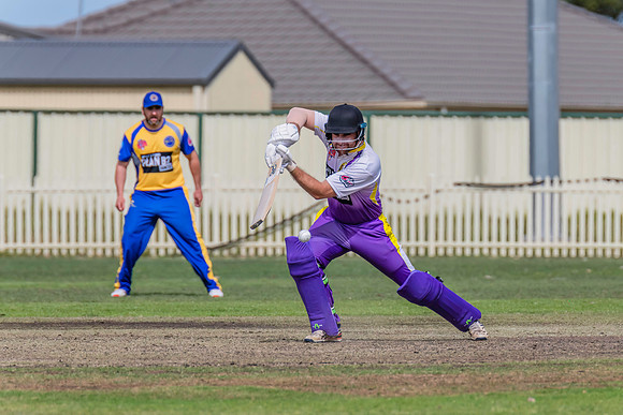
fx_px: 10611
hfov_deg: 3.4
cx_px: 337
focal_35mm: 613
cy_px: 206
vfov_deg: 2.2
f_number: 8
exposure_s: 1/2500
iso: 800
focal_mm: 550
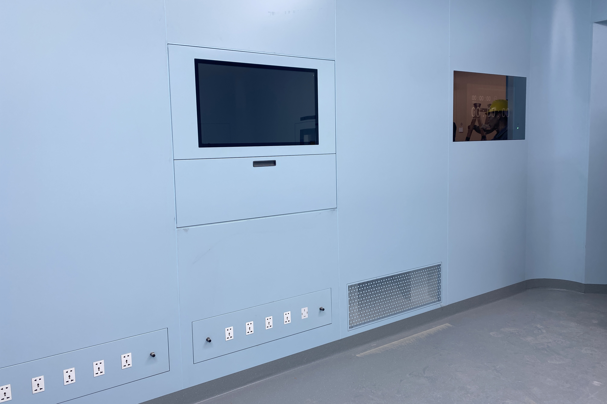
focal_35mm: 38
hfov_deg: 51.3
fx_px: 632
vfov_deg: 35.5
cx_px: 304
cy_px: 202
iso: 400
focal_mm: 25
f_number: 5
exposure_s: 1/40
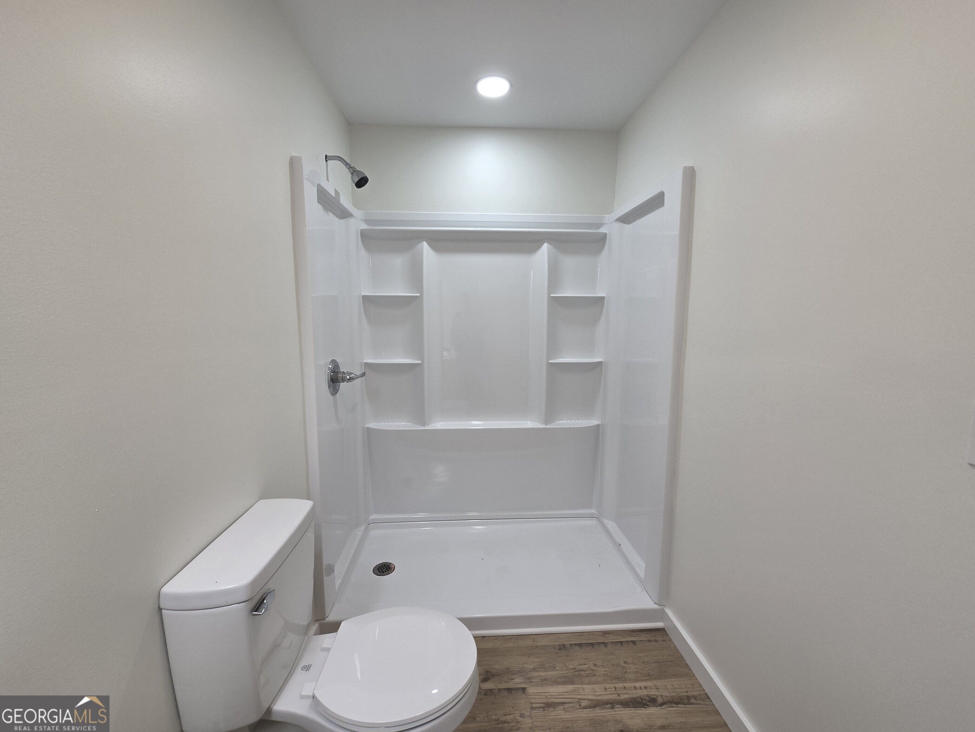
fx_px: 366
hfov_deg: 106.2
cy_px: 366
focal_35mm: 13
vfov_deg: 89.9
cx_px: 488
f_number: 2.2
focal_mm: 2.2
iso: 100
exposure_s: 1/120
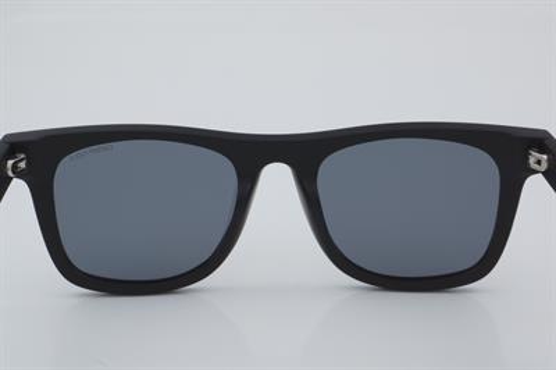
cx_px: 278
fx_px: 1157
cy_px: 185
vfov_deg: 18.2
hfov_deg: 27.0
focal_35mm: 75
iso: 100
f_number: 32
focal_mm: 50
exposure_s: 1/4
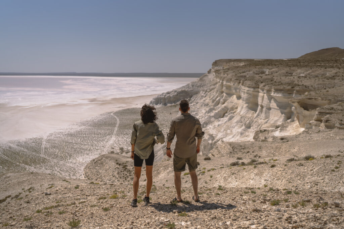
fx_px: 334
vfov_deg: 37.9
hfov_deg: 54.4
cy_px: 114
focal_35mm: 35
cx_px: 172
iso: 64
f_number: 2.2
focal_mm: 35
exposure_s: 1/6400
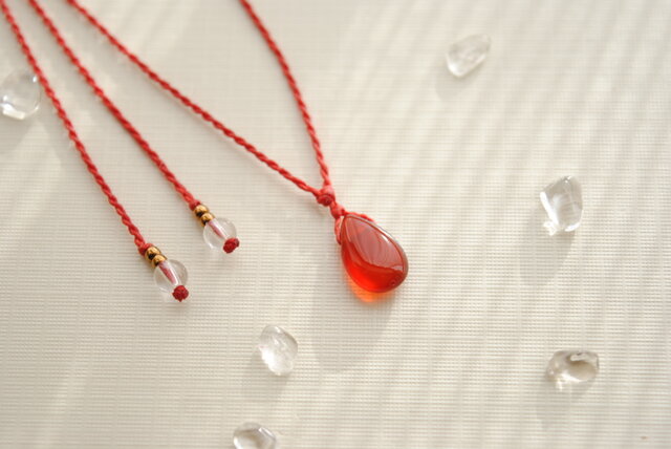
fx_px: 1539
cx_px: 336
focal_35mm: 82
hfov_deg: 24.6
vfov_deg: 16.6
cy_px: 224
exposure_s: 1/100
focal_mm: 55
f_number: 5.6
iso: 100
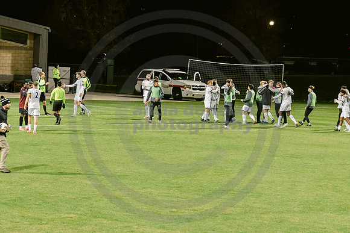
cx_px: 234
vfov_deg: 8.1
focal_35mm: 170
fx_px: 1652
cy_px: 111
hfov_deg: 12.1
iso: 2000
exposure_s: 1/160
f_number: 4
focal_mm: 70
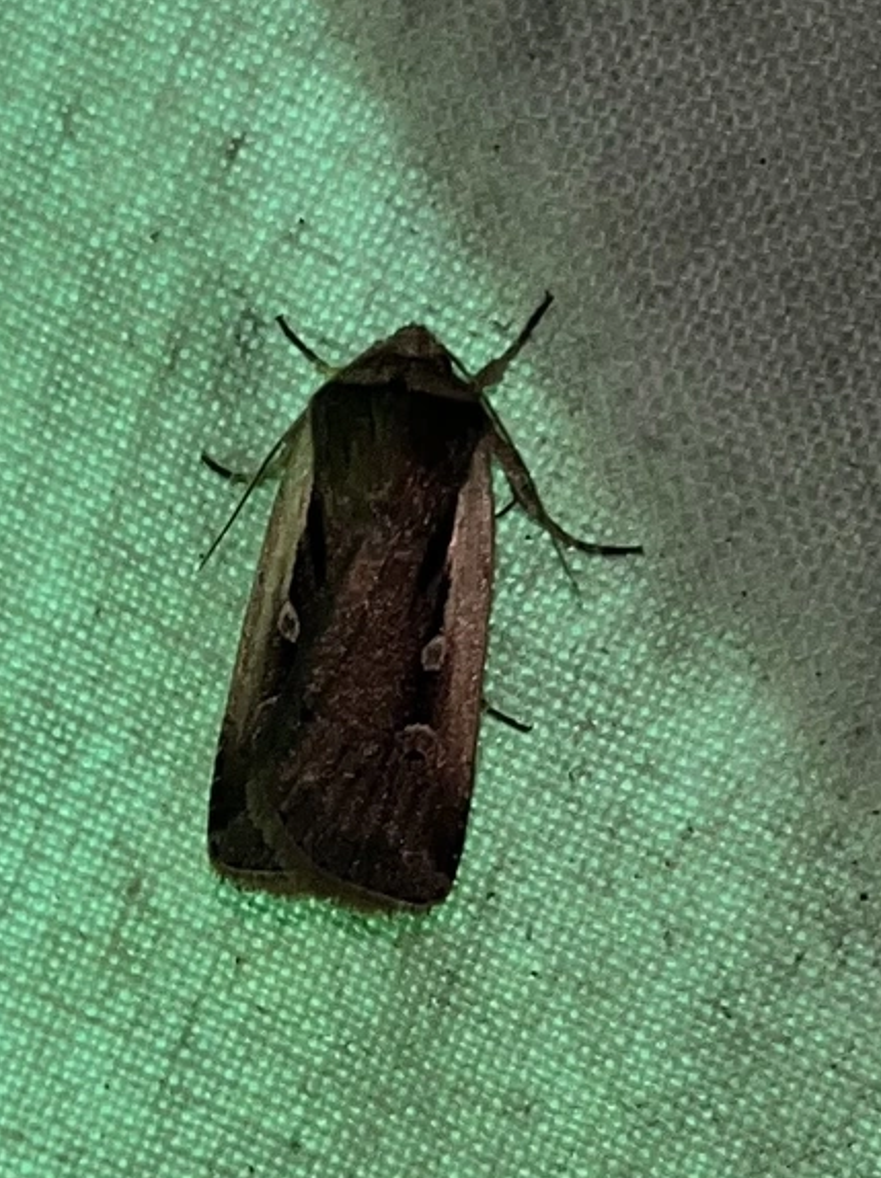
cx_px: 420
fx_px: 986
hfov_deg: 48.1
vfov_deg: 61.7
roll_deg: -20.5
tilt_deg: -26.6
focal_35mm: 29
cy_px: 583
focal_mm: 5.1
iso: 32
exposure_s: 1/82
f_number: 1.6
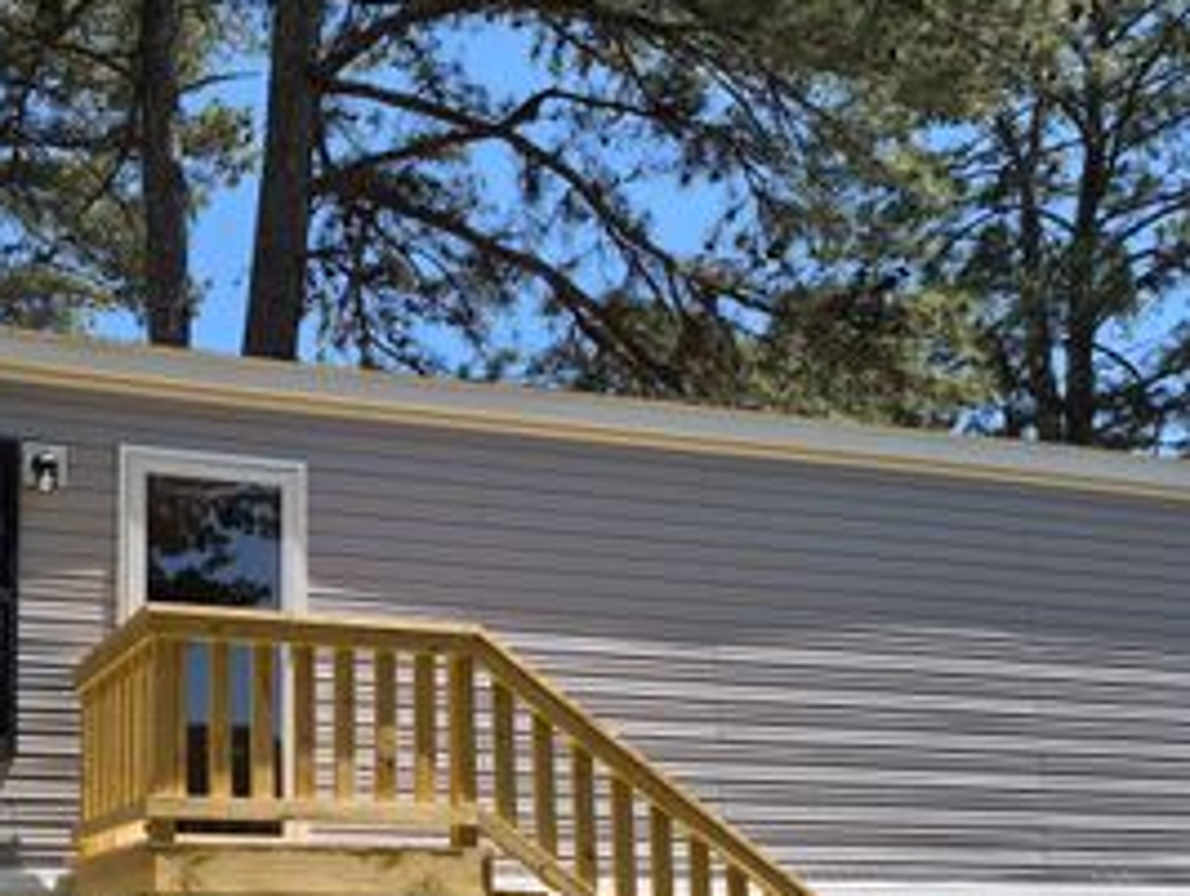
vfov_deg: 32.1
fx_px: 1480
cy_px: 800
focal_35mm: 43
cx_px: 209
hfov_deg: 41.6
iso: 80
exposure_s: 1/3032
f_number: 1.8
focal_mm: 5.4
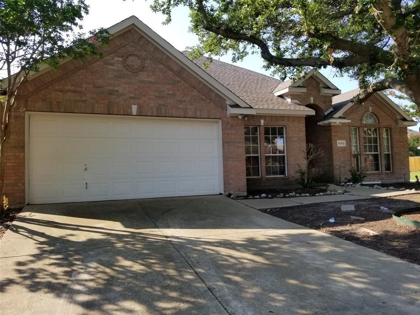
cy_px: 158
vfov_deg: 53.1
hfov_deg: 67.3
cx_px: 210
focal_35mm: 26
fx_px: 315
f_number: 1.7
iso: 50
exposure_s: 1/904
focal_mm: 4.25
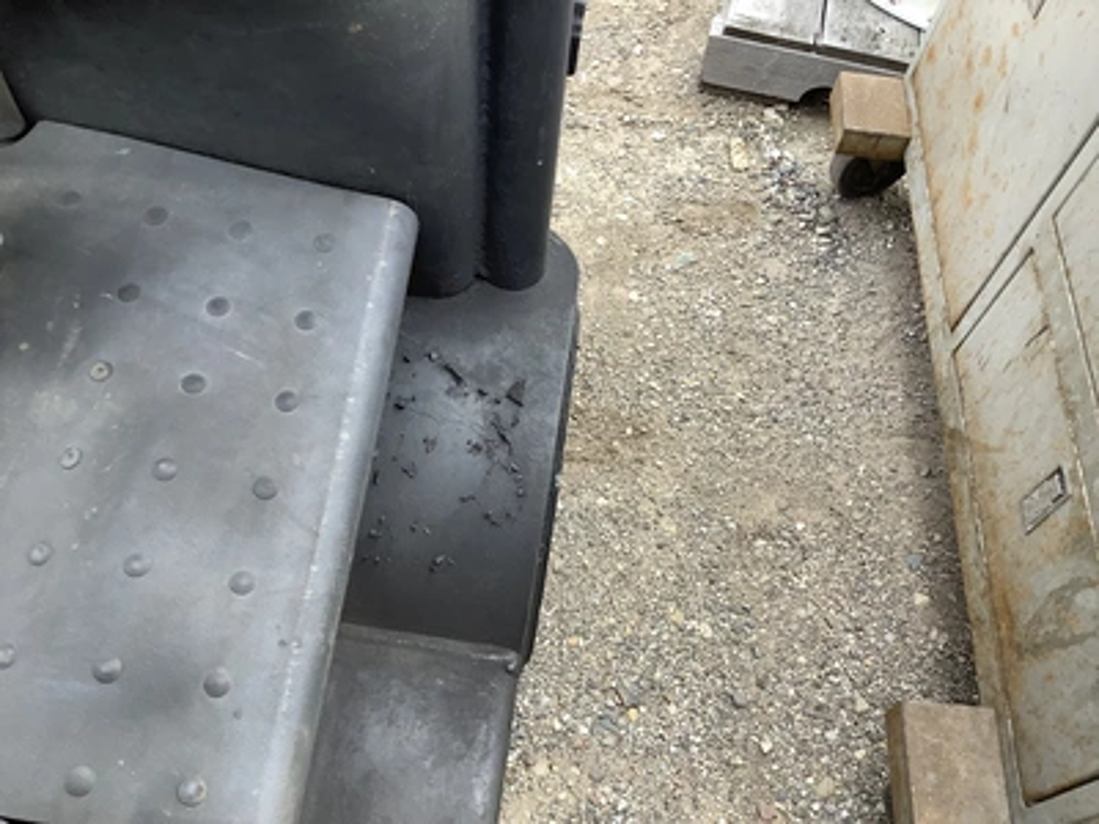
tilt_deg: -58.7
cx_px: 550
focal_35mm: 31
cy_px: 412
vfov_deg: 45.4
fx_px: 984
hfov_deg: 58.4
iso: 64
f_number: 2.4
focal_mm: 3.3
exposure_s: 1/60
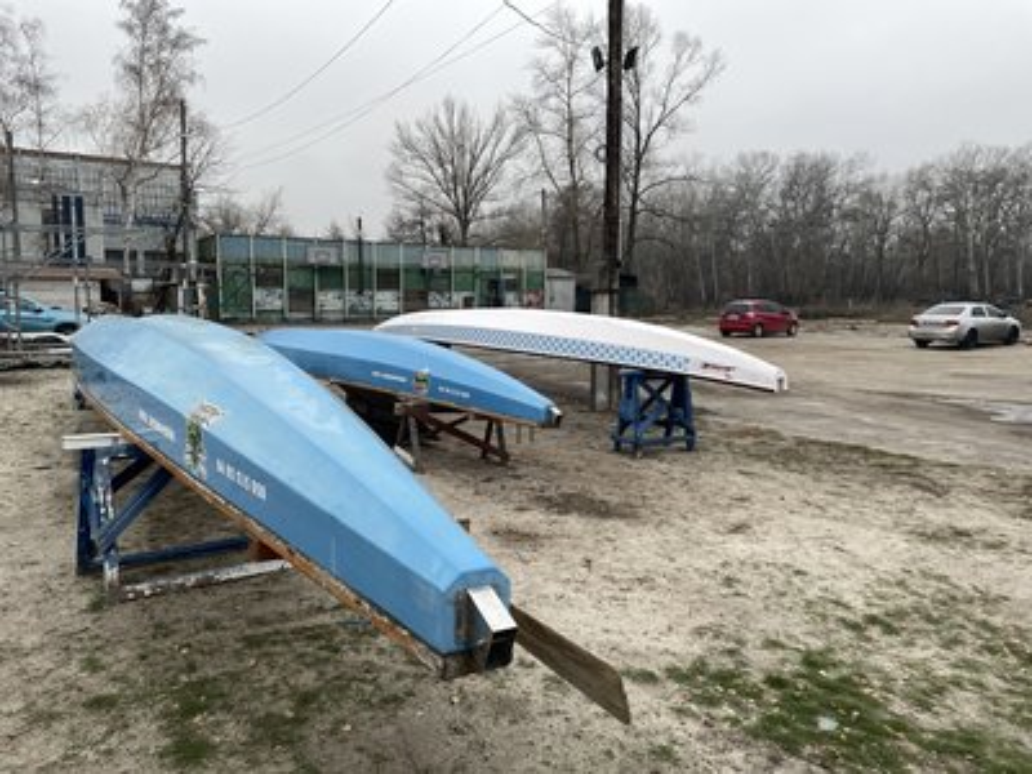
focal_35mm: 26
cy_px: 387
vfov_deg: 53.1
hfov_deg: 67.3
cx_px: 516
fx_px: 775
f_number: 1.6
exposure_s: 1/121
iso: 100
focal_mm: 4.2
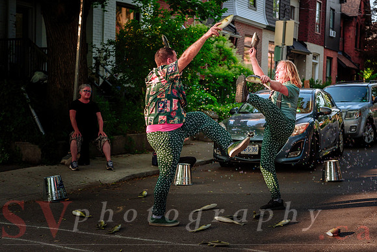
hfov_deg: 38.5
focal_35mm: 51
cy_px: 132
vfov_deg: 26.3
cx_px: 193
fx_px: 539
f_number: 1.8
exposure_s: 1/1000
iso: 500
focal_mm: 32.9
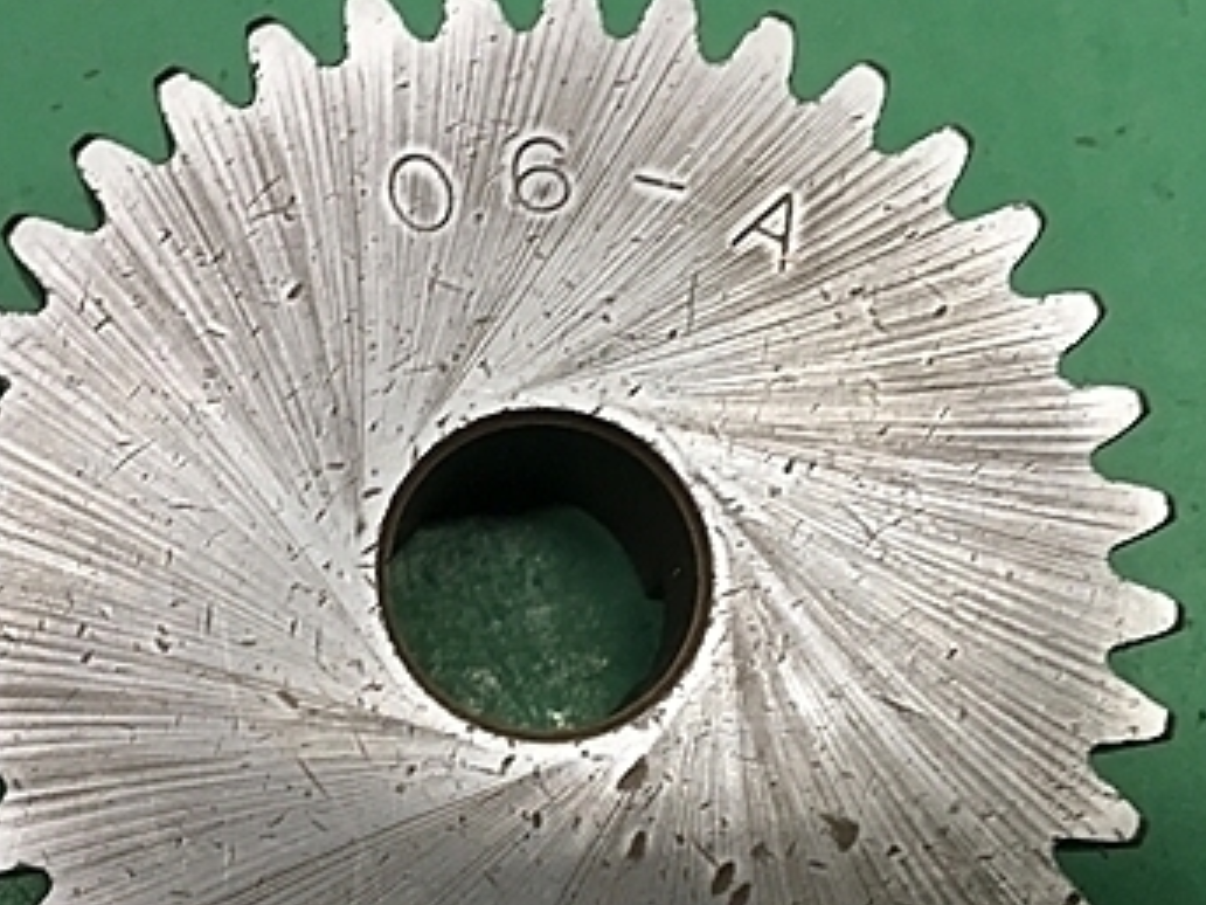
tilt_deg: -81.5
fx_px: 1881
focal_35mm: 54
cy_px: 621
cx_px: 424
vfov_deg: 26.8
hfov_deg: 35.3
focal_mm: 4.15
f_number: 2.2
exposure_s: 1/30
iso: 64
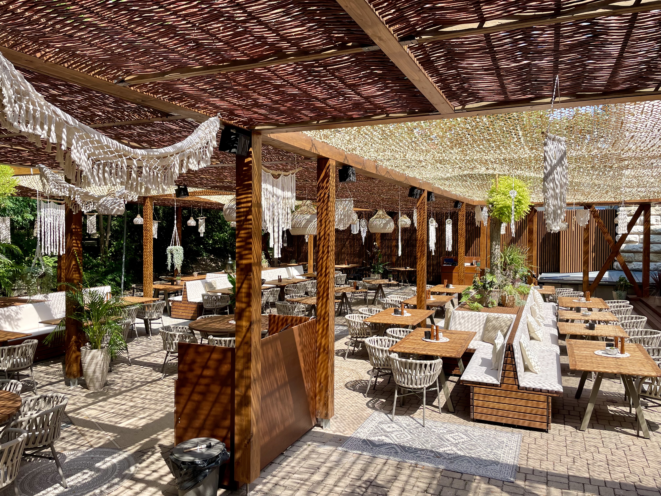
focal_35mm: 26
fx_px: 496
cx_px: 330
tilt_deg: -0.8
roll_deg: -0.1
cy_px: 248
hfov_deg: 67.3
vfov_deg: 53.1
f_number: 1.6
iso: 32
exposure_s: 1/1024
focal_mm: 4.2
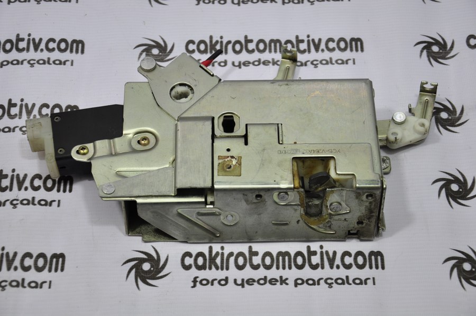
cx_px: 238
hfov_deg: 27.0
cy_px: 158
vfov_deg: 18.1
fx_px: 991
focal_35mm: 75
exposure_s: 1/40
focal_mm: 50
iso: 200
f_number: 5
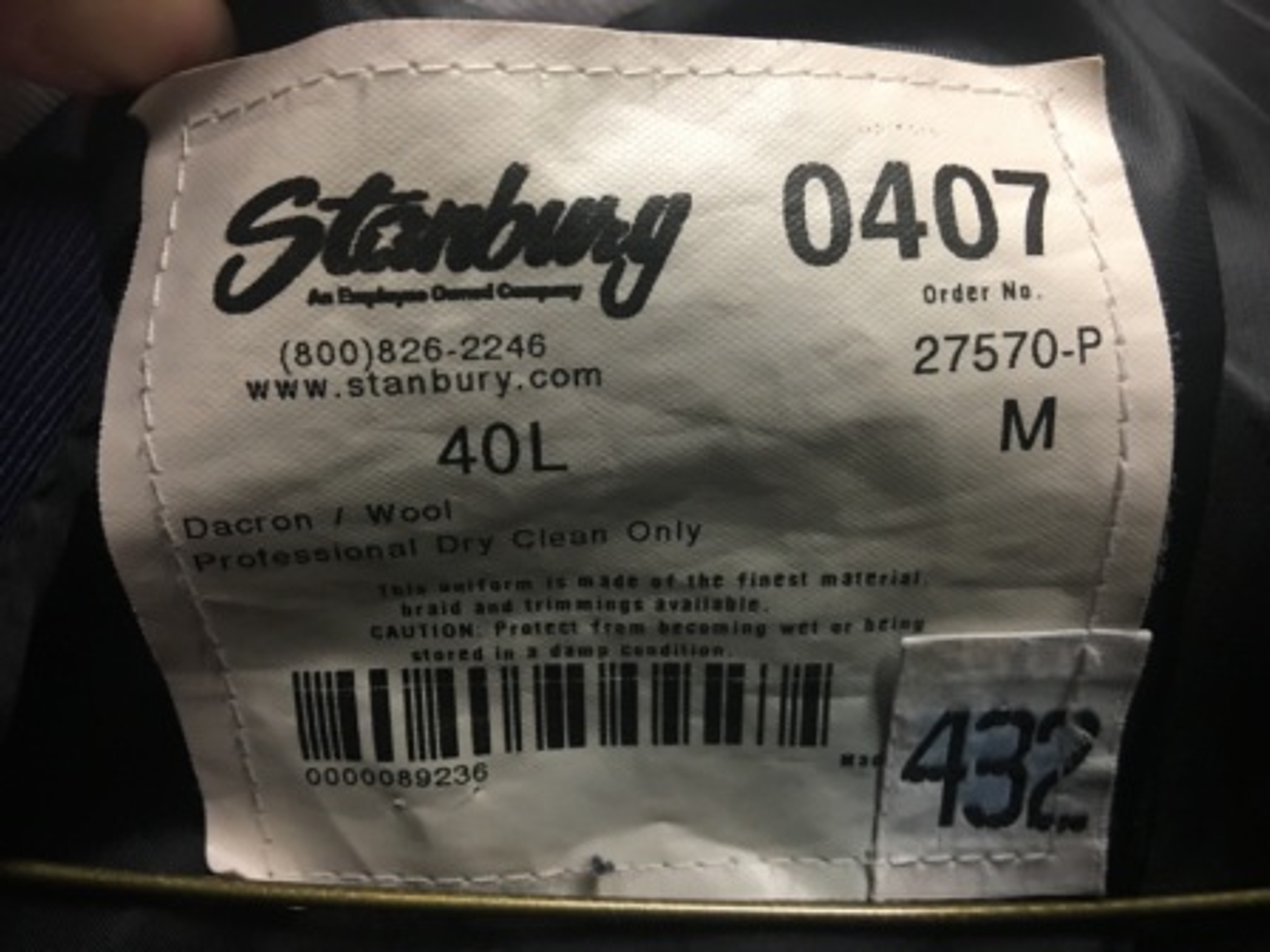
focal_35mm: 29
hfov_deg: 61.7
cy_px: 476
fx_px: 1064
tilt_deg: +9.5
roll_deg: -12.2
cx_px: 635
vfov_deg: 48.2
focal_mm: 4.15
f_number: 2.2
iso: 80
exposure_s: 1/15
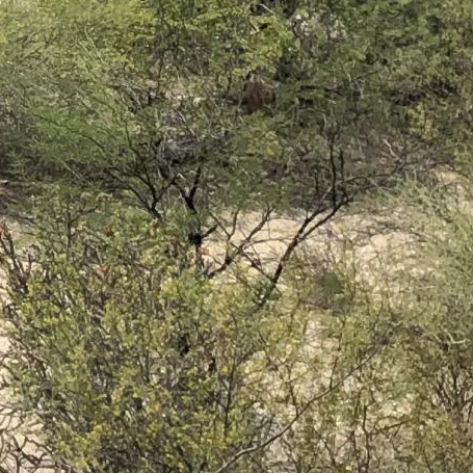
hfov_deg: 9.5
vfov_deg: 10.3
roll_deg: -0.1
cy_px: -289
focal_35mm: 163
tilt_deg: -1.3
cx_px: -691
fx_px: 2520
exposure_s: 1/3436
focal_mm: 3.99
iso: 20
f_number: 1.8
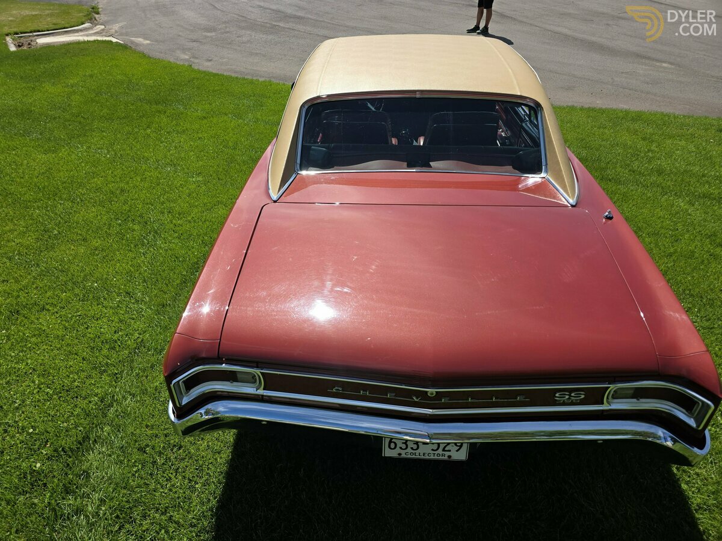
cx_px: 361
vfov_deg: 58.9
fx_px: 480
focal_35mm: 23
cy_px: 270
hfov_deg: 73.9
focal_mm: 6.3
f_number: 1.7
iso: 80
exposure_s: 1/5017
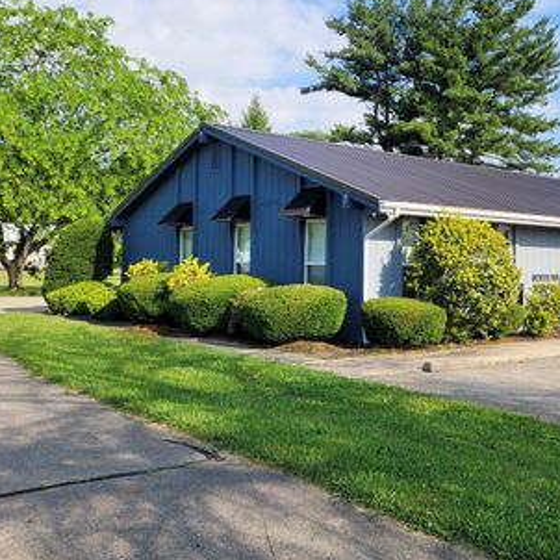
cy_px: 259
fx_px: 696
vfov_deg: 43.8
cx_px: 415
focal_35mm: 38
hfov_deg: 42.6
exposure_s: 1/1497
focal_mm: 5.4
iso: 40
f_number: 1.8
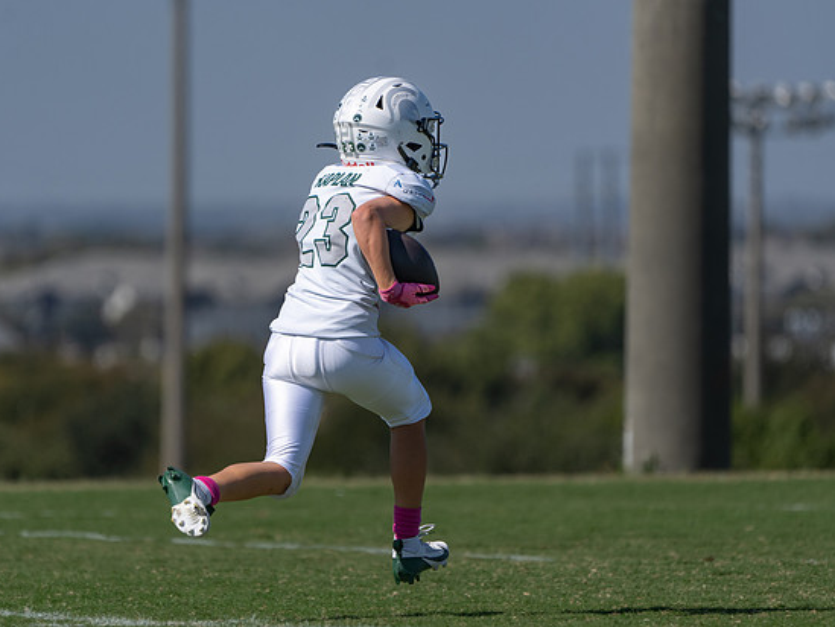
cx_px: 376
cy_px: 330
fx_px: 13173
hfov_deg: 3.6
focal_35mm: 546
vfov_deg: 2.7
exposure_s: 1/1250
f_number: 5.6
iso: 100
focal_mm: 400
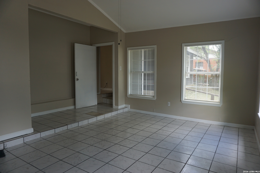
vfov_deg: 53.1
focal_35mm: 24
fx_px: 173
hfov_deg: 73.7
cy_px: 86
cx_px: 130
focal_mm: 16
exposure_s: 1/160
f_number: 4
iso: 250
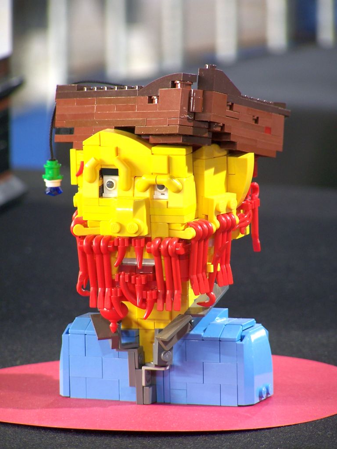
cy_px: 224
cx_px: 168
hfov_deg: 5.2
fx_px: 3738
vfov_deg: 6.9
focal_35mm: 288
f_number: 3.6
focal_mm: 47.7
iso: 80
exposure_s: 1/2
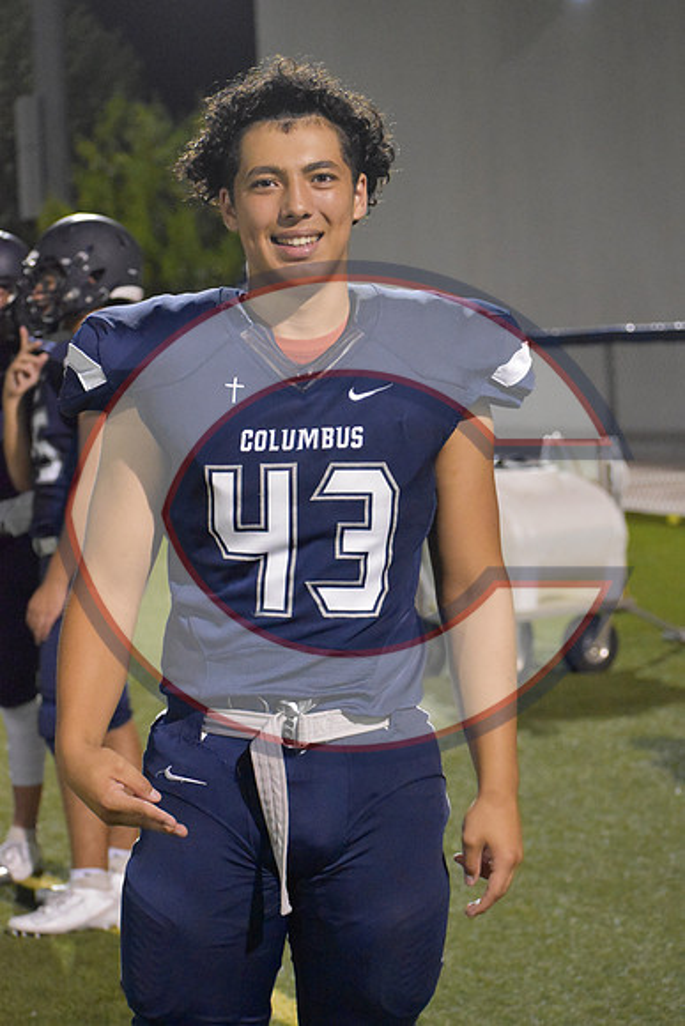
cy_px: 513
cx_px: 342
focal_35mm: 105
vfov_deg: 19.5
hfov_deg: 13.0
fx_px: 2995
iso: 8000
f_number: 4.5
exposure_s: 1/125
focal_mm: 70
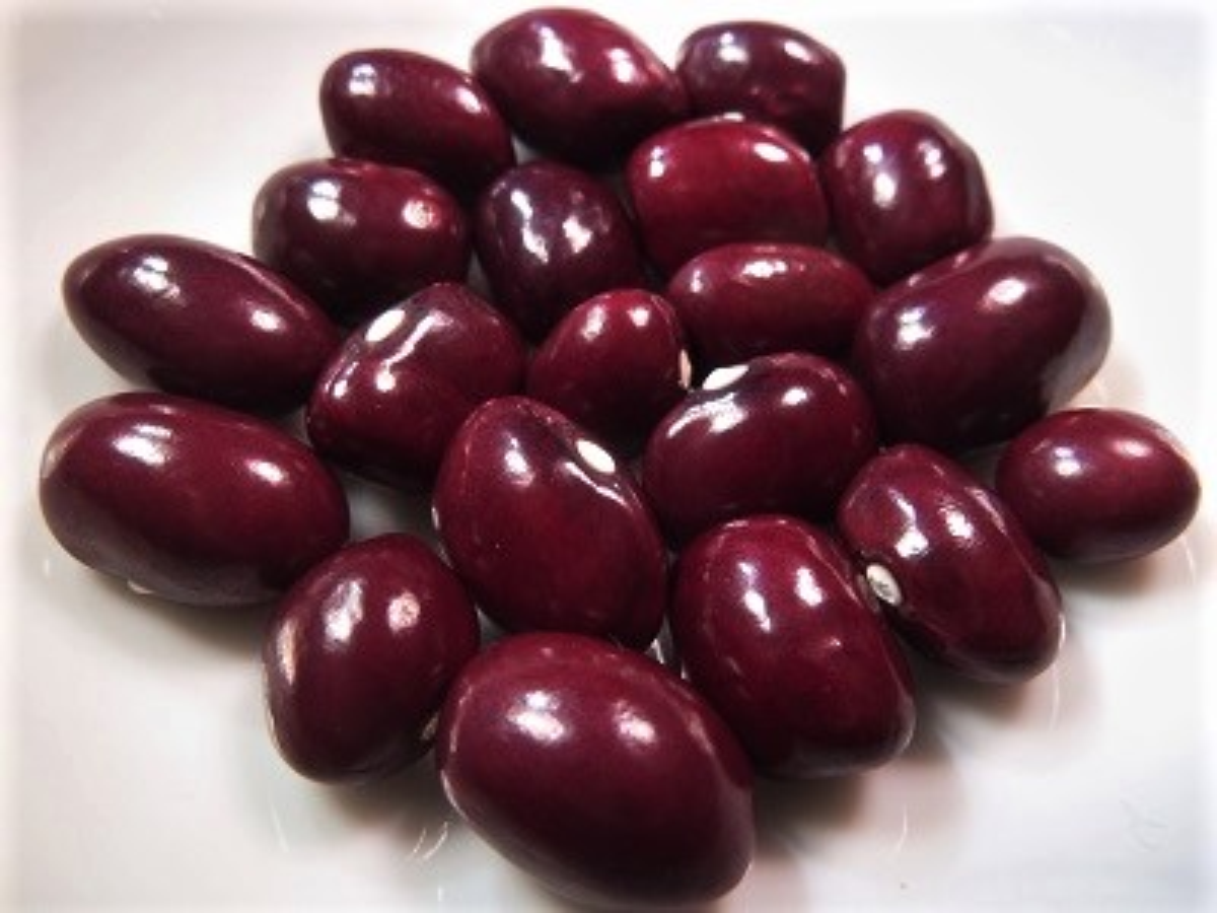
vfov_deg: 54.9
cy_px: 456
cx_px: 608
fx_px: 879
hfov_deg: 69.4
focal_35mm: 25
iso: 80
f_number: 4
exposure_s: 1/100
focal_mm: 4.1
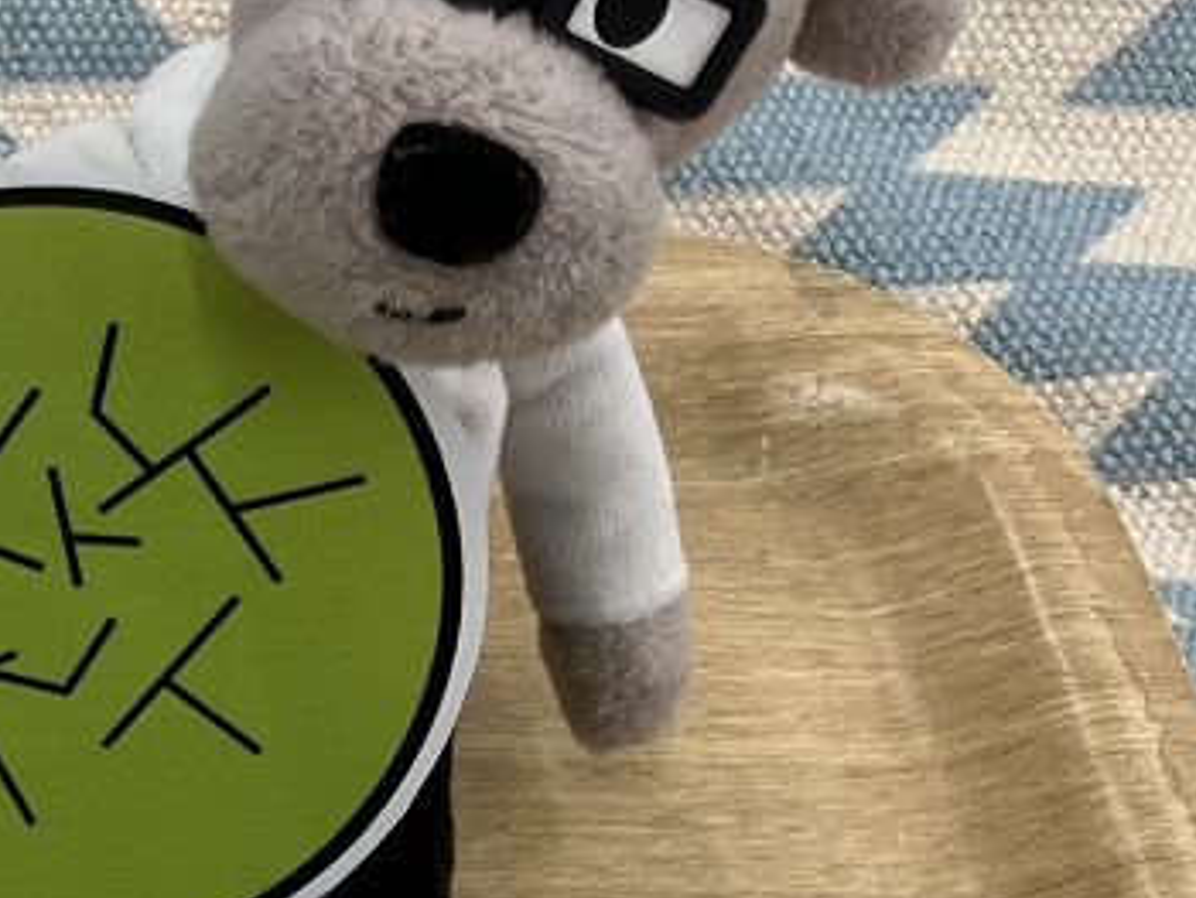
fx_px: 3043
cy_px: 852
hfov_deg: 19.3
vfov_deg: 16.5
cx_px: -612
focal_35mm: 88
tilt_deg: -54.5
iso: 32
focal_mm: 3.99
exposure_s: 1/100
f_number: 1.8
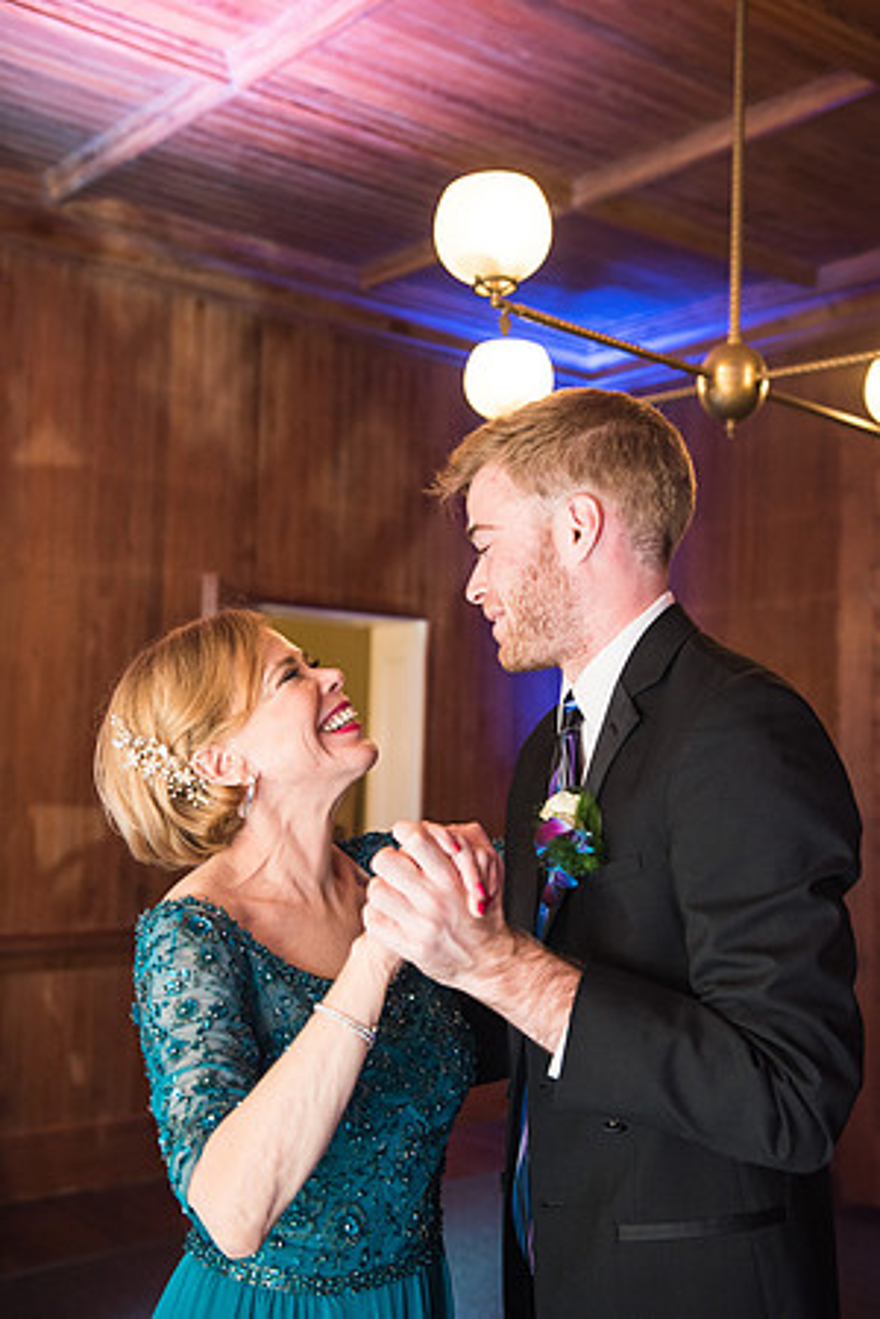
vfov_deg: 46.4
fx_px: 1540
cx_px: 440
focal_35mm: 42
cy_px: 660
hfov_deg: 31.9
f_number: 3.2
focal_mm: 42
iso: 900
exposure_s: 1/100
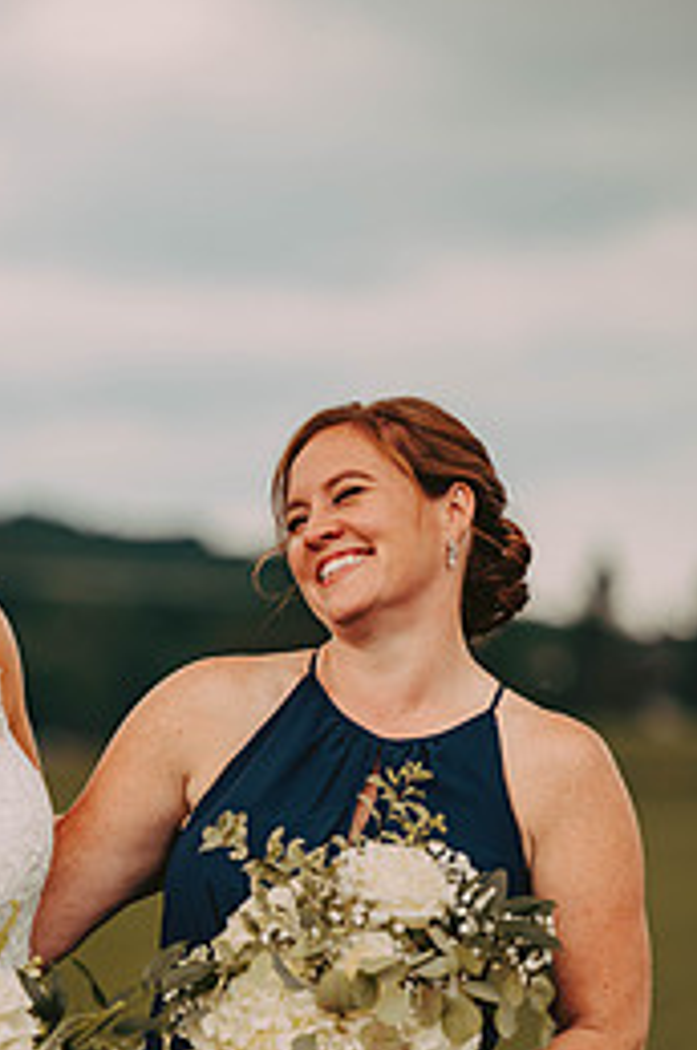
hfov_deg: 5.8
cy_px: 774
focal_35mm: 235
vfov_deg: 8.8
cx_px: 109
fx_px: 6843
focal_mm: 135
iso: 200
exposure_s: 1/1250
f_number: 2.8
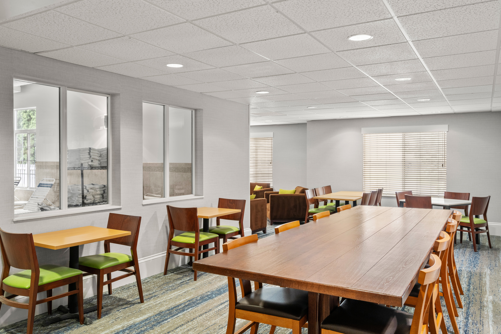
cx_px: 250
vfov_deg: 45.0
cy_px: 167
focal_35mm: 29
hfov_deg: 63.7
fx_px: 404
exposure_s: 1/2
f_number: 10
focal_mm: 29
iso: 250
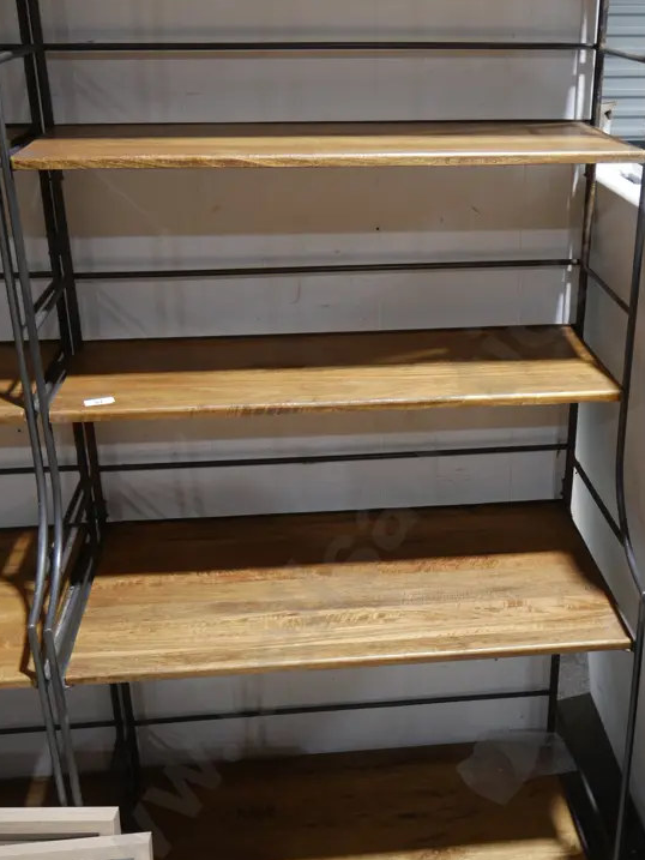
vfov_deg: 46.8
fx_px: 993
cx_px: 427
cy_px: 461
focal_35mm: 40
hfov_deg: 35.6
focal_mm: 14
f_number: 3.5
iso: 400
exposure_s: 1/60
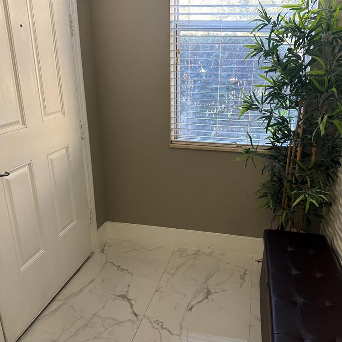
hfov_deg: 55.4
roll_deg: -1.8
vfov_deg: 55.6
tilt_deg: -19.4
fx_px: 324
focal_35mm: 29
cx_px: 196
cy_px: 175
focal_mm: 6.76
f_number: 1.78
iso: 320
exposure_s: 1/60
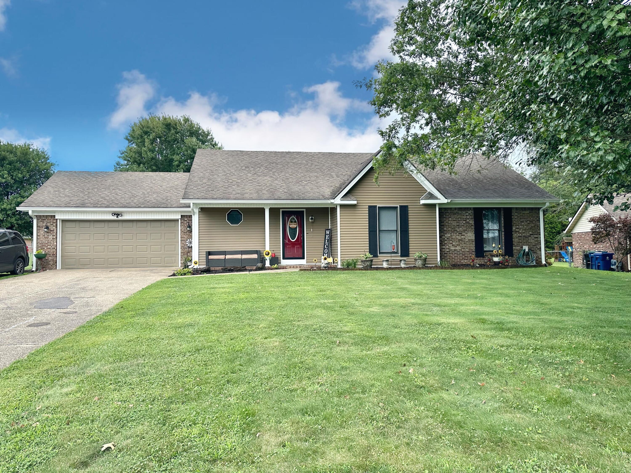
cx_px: 316
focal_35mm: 24
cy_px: 236
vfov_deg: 56.8
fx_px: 437
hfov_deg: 71.6
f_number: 1.78
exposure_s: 1/2410
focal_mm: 6.86
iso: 80
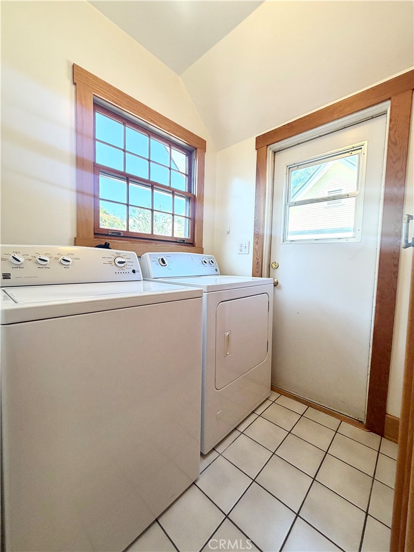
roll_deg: -2.3
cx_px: 207
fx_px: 223
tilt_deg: -2.4
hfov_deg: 85.7
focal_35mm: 14
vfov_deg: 102.1
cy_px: 276
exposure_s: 1/120
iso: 125
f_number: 2.2
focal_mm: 2.22
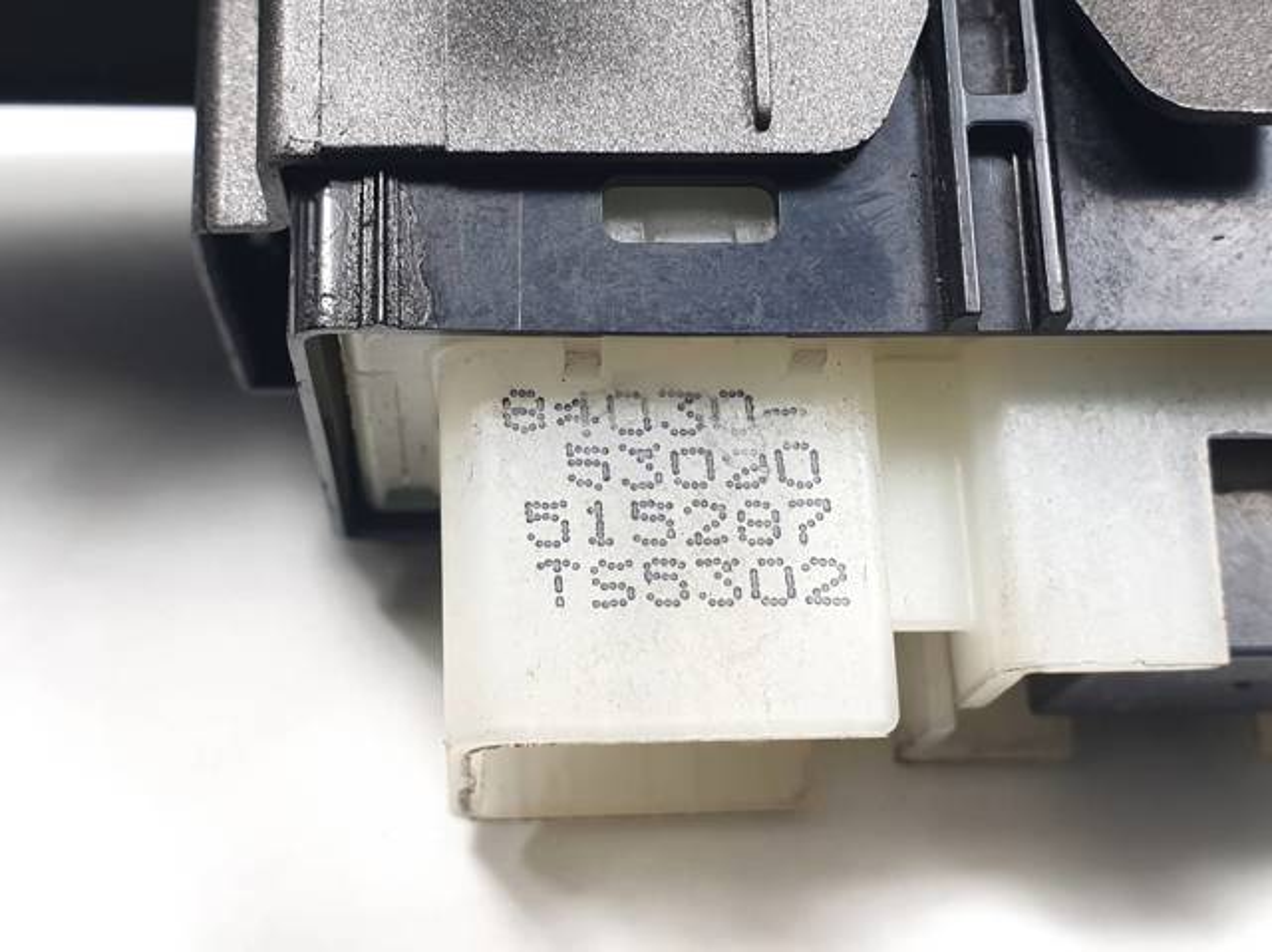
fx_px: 955
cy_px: 476
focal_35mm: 26
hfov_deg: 67.3
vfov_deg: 53.0
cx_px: 636
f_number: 2.4
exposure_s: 1/100
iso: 50
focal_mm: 4.3
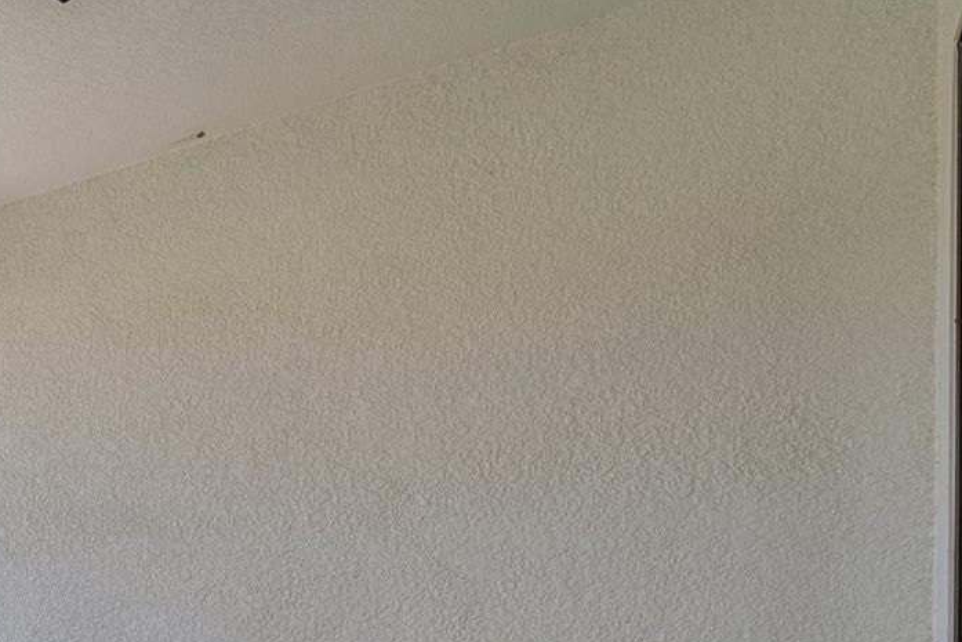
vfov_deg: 30.9
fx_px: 1042
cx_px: -62
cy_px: 688
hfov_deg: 41.1
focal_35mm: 39
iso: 320
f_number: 9
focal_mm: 17
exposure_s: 1/100
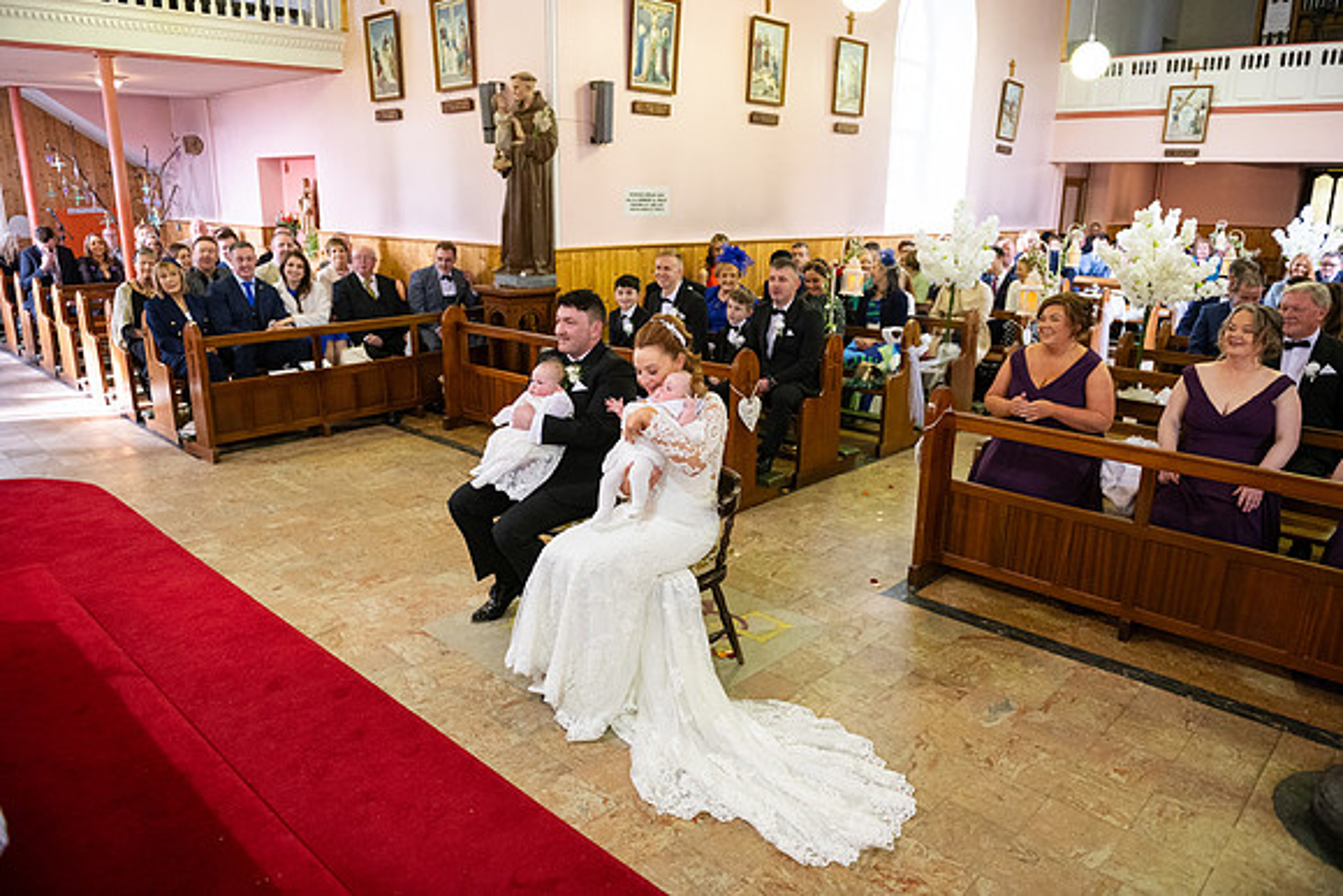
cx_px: 672
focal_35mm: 24
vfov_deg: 53.2
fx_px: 896
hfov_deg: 73.7
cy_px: 448
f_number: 3.5
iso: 1250
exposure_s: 1/160
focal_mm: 24
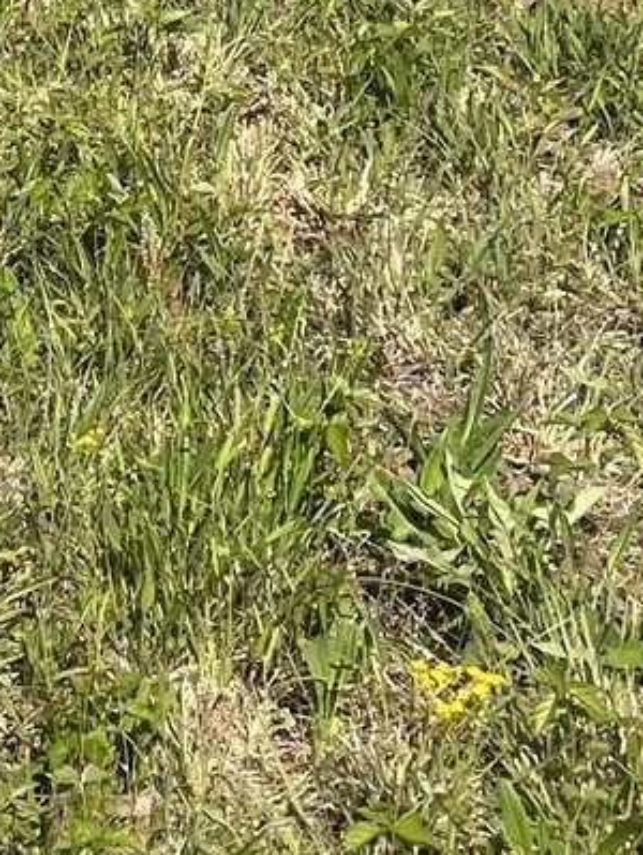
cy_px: -801
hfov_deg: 9.3
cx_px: -596
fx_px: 3709
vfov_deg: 11.9
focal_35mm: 150
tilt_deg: -4.7
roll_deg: -1.4
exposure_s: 1/3509
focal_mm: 4.2
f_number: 1.6
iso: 32
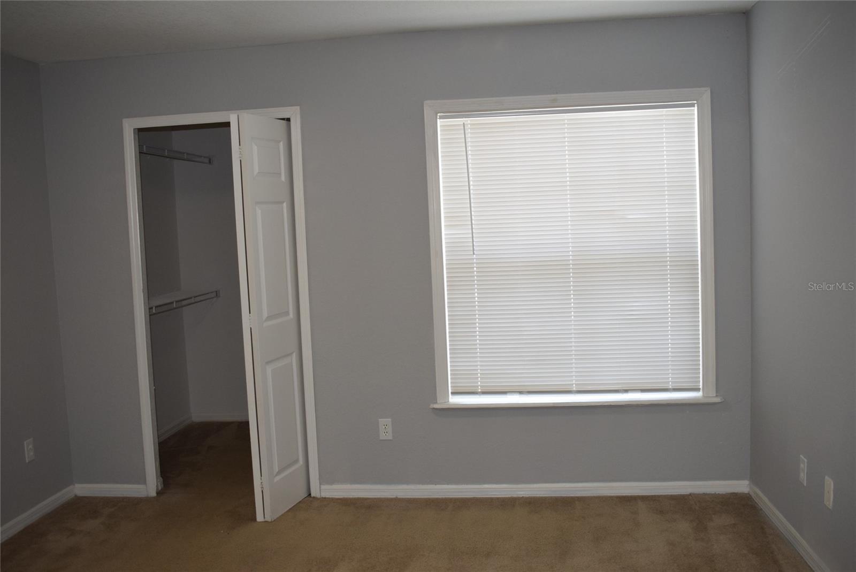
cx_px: 428
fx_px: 785
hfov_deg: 57.2
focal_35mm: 33
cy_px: 286
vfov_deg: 40.0
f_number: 5.6
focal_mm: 22
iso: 800
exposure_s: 1/125
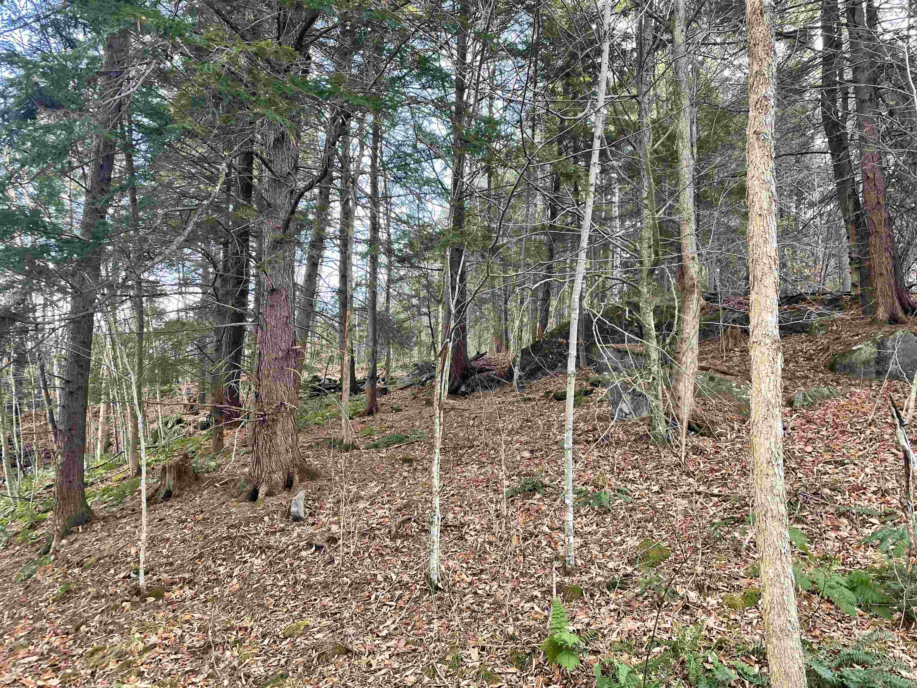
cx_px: 458
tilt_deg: +8.0
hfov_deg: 67.3
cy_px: 344
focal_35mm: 26
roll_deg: -2.1
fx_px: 689
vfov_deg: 53.1
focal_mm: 4.2
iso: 100
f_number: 1.6
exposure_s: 1/121
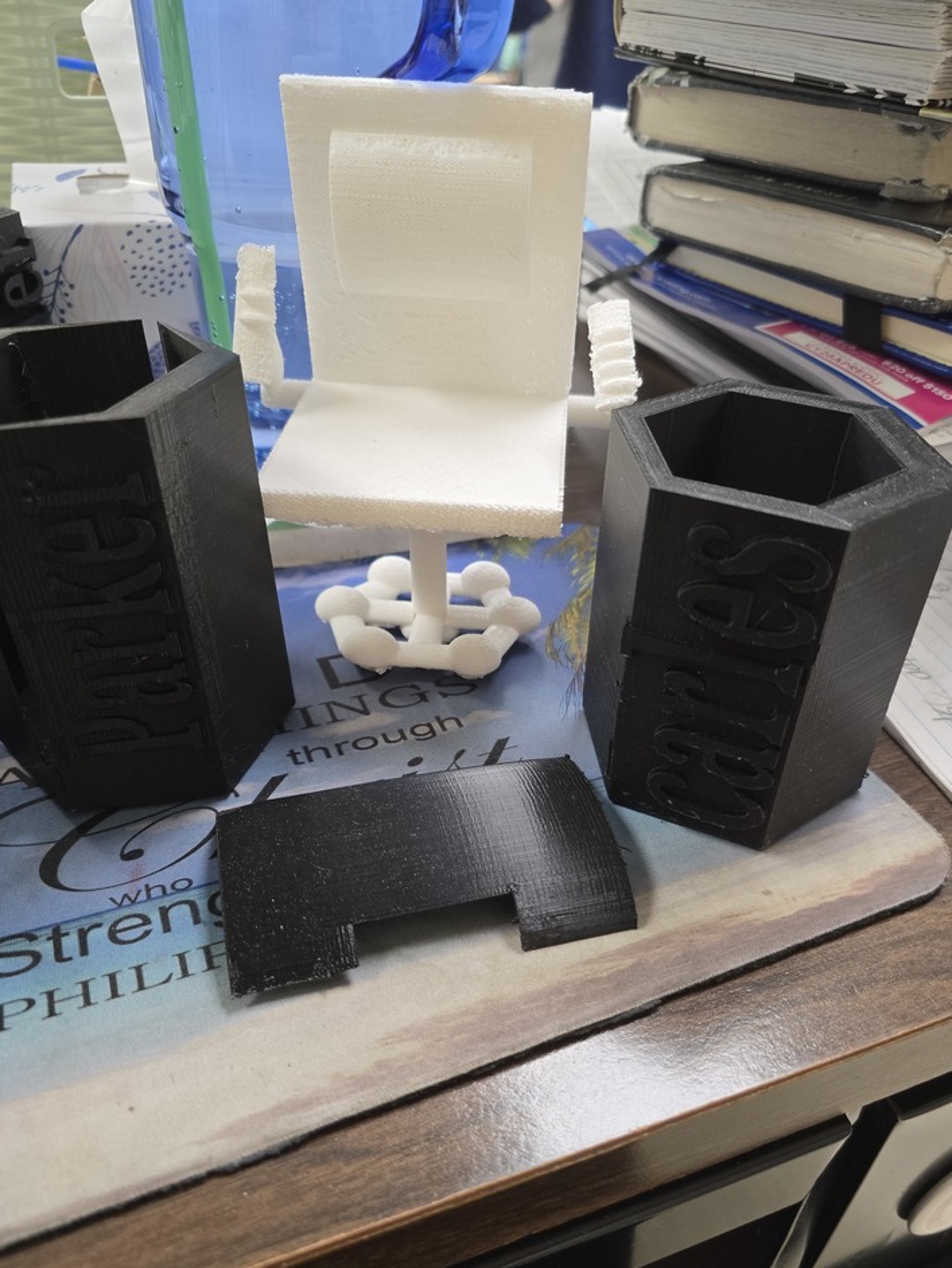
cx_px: 512
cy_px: 686
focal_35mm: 25
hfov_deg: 54.8
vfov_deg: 69.3
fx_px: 916
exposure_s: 1/120
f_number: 1.7
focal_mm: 6.3
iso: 250
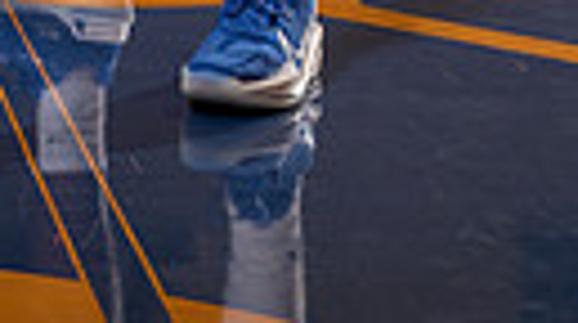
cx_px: 112
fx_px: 2463
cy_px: -606
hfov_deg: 13.3
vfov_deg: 6.8
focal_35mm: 161
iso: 400
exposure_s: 1/250
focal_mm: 44
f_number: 4.5
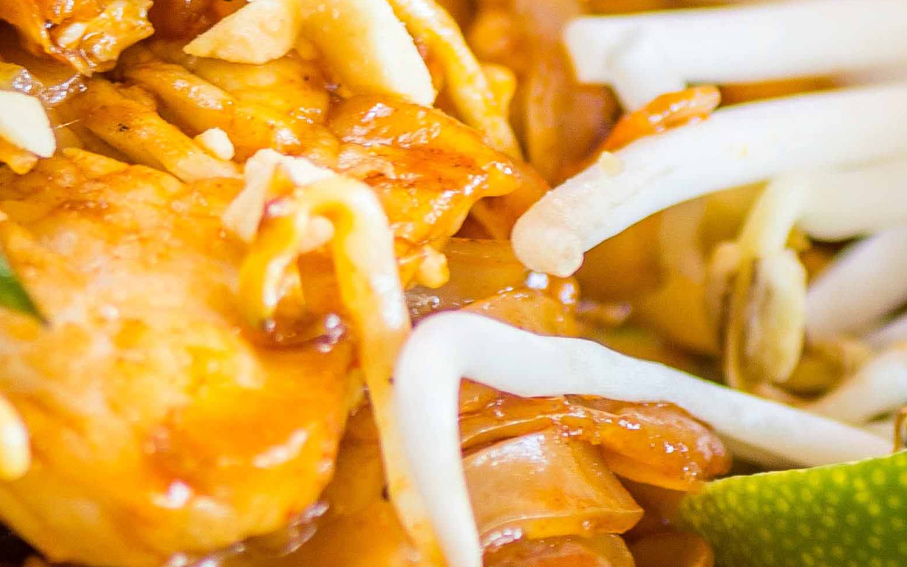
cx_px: -231
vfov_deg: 2.5
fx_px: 13052
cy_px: 31
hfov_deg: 4.0
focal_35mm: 528
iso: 100
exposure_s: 1/10
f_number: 5.6
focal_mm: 90
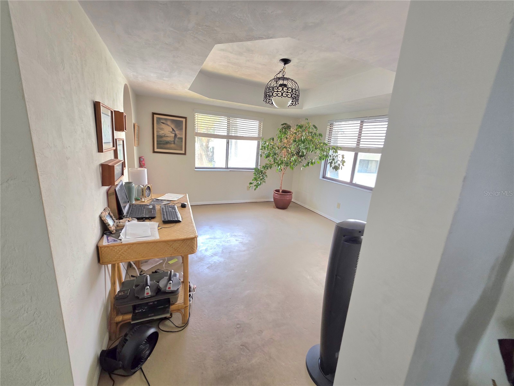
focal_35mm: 13
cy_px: 193
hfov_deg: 106.2
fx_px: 193
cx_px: 257
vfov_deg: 89.9
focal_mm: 2.2
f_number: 1.9
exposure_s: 1/120
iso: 125
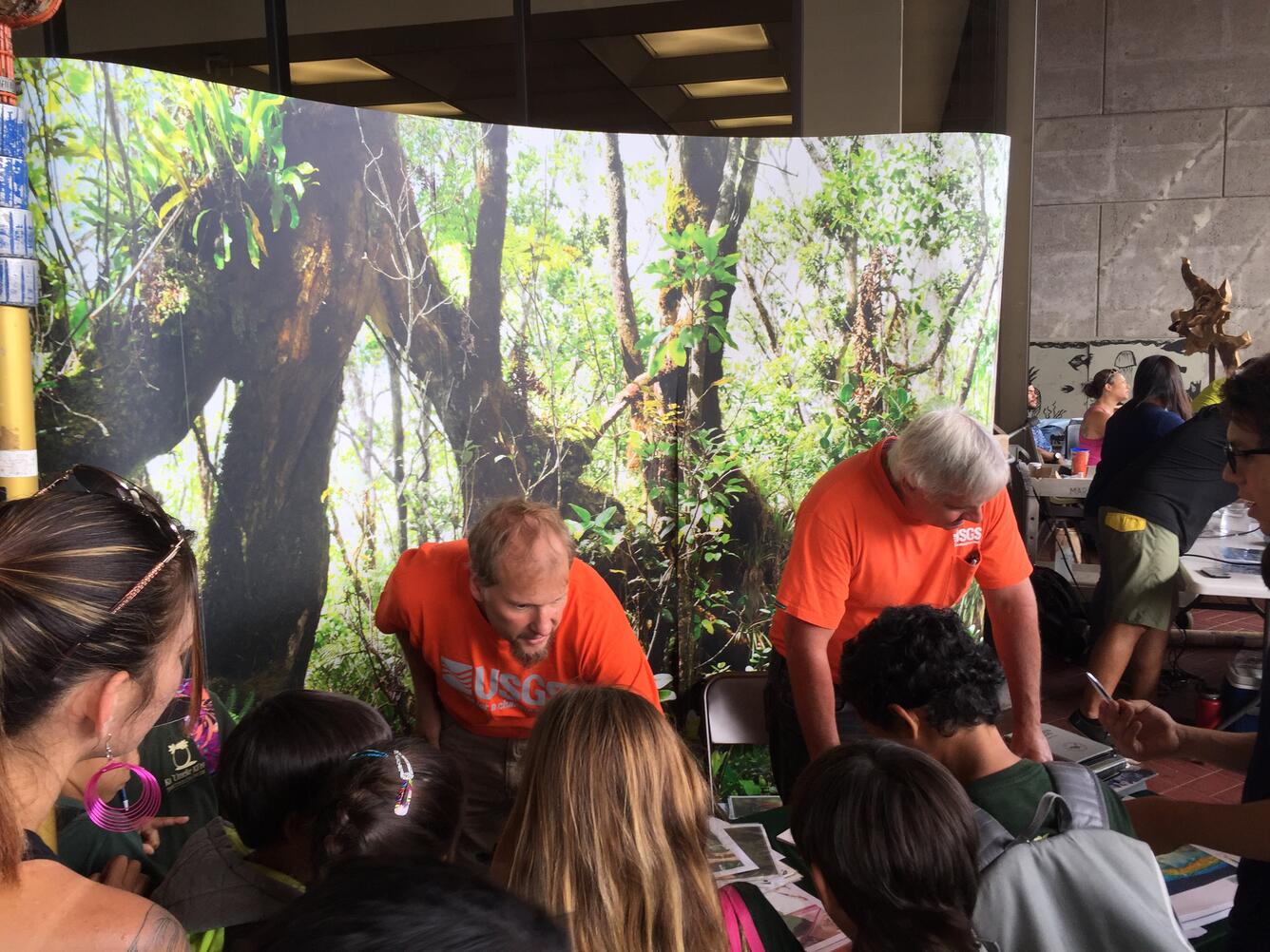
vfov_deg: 48.2
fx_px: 1064
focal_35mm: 29
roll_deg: +0.9
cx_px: 635
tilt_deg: -7.8
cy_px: 476
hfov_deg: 61.7
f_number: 2.2
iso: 32
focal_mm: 4.15
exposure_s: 1/169
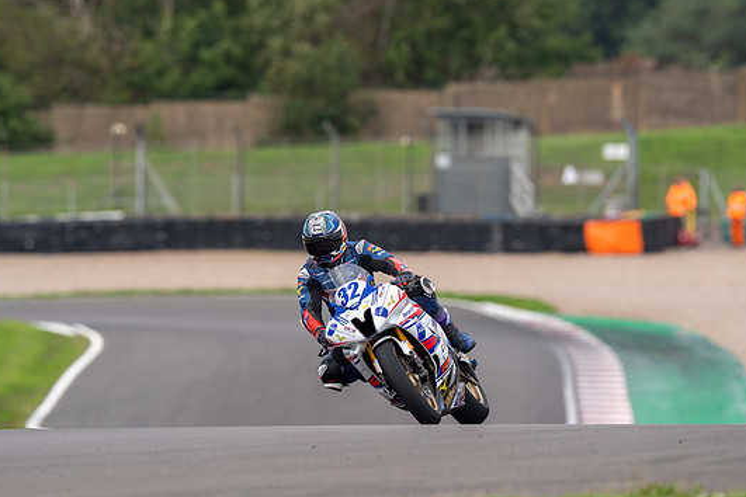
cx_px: 364
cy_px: 204
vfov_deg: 1.9
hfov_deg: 2.9
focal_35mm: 723
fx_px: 14981
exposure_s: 1/500
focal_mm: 600
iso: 250
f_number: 7.1
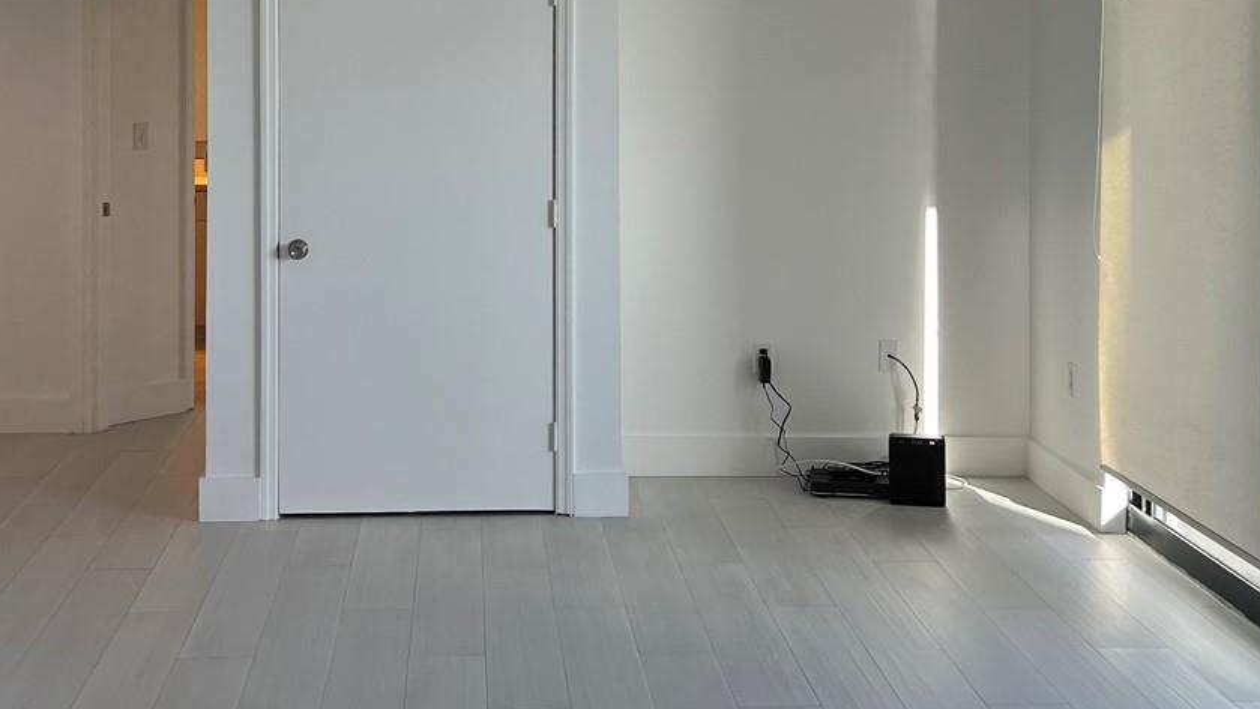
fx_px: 1804
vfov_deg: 21.8
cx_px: 505
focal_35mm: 54
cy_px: 98
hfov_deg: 38.3
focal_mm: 5.7
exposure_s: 1/163
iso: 50
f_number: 1.5
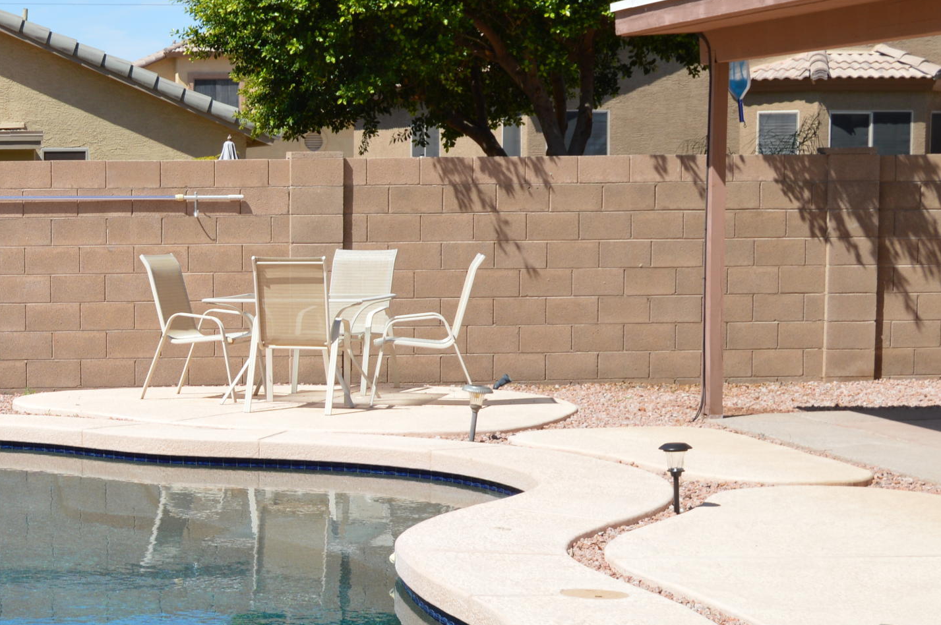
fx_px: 2141
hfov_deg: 23.6
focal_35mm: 82
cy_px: 417
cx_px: -20
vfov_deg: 16.6
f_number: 9
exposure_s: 1/320
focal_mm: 26
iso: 100
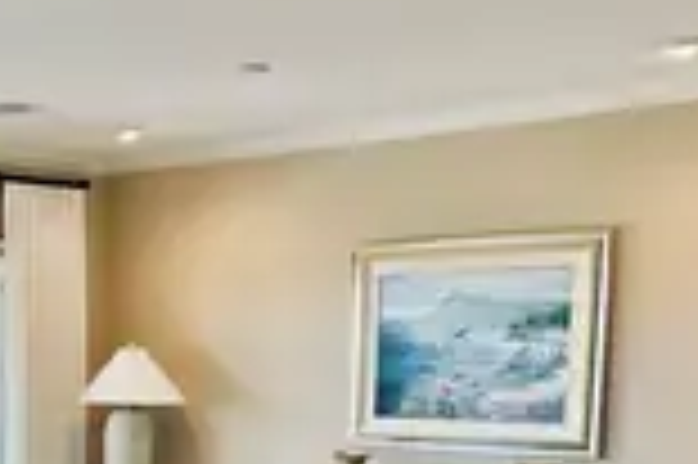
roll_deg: +1.1
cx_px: -68
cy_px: 532
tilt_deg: -8.1
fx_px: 1356
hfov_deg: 26.6
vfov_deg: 18.5
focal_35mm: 70
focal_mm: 5.7
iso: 80
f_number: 1.5
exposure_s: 1/120
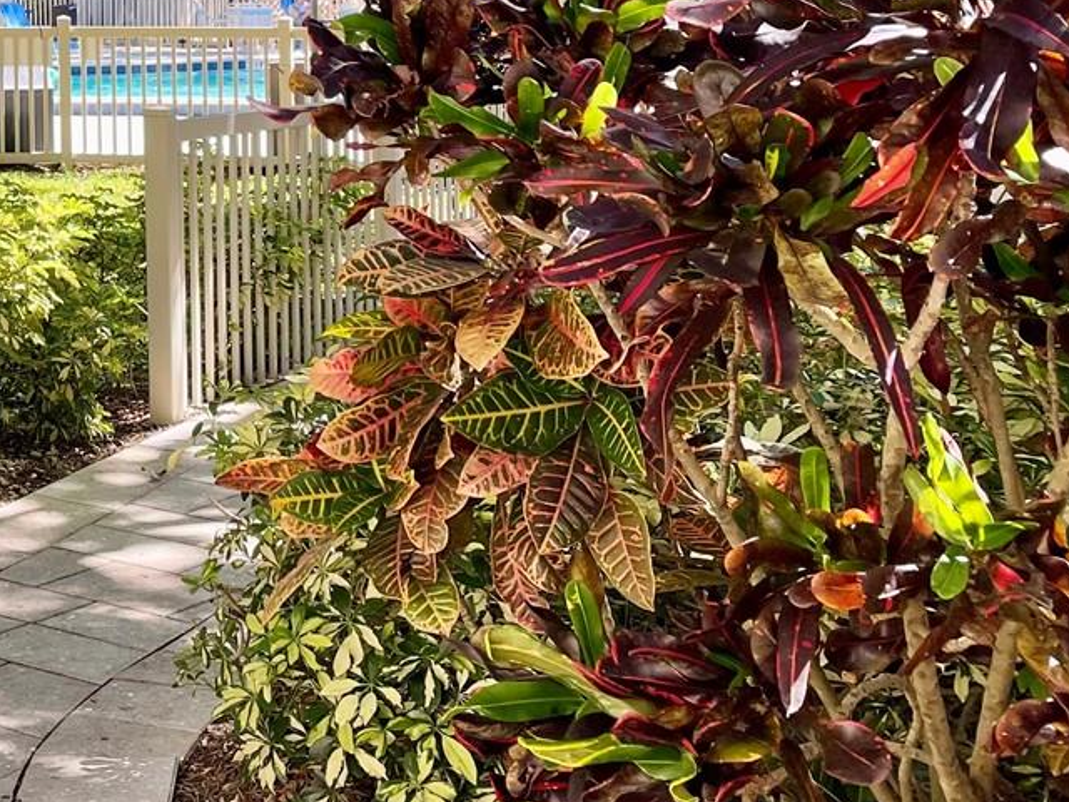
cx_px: -204
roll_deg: +0.7
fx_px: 2007
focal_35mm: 65
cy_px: -89
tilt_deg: +2.5
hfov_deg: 26.6
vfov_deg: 21.4
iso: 32
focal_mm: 4.2
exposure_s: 1/387
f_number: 1.6
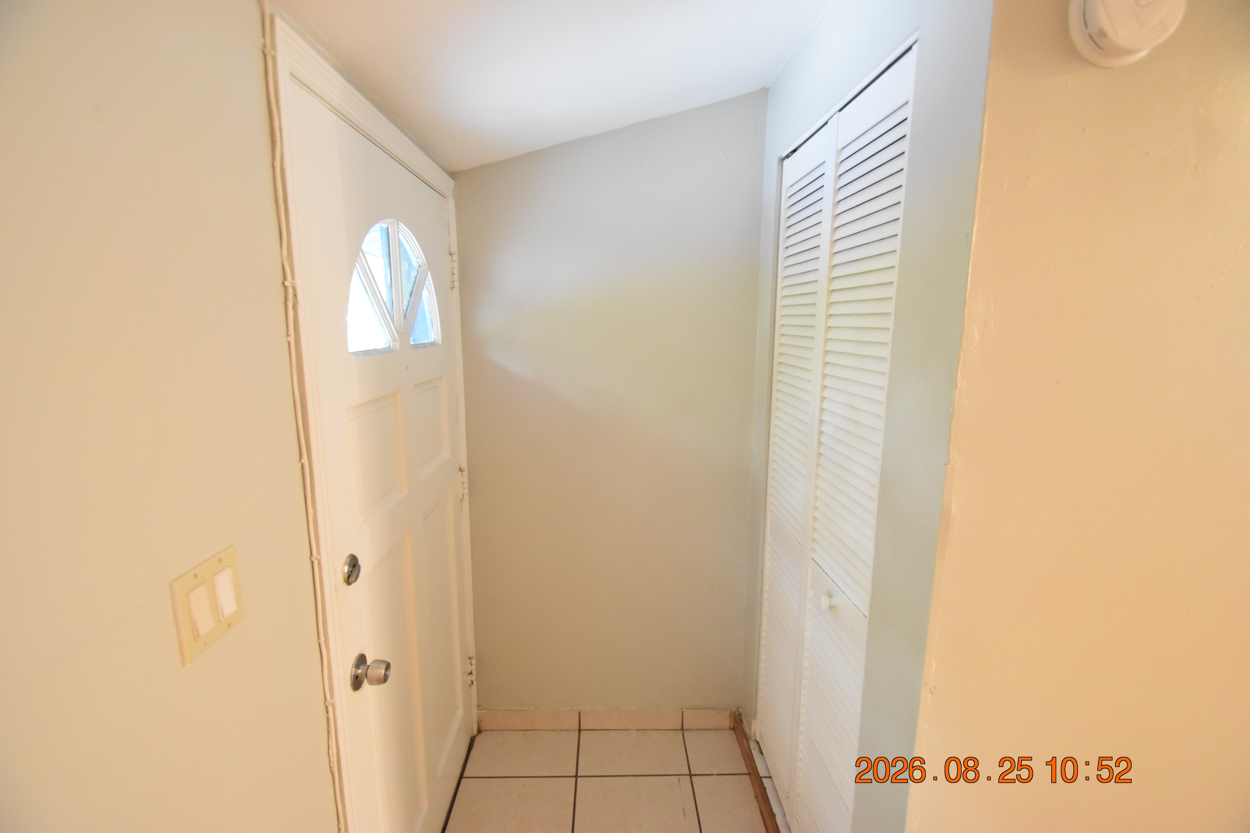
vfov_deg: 77.3
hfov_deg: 100.4
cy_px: 416
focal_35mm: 15
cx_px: 625
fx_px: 521
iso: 3200
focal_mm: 10
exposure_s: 1/60
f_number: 3.5
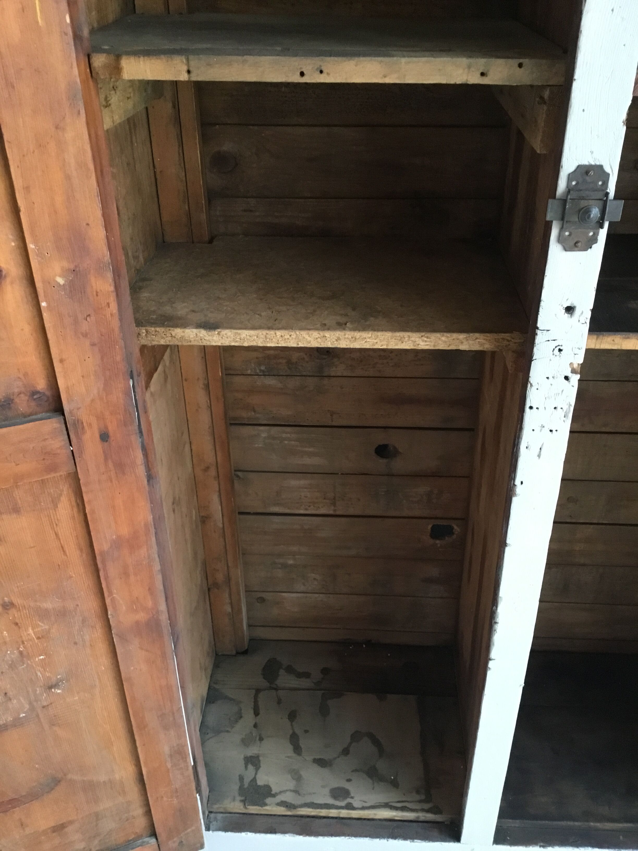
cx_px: 319
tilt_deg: -32.6
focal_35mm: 31
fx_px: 762
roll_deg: +1.3
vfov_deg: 58.4
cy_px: 426
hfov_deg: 45.4
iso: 200
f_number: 2.4
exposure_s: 1/20
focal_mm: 3.3
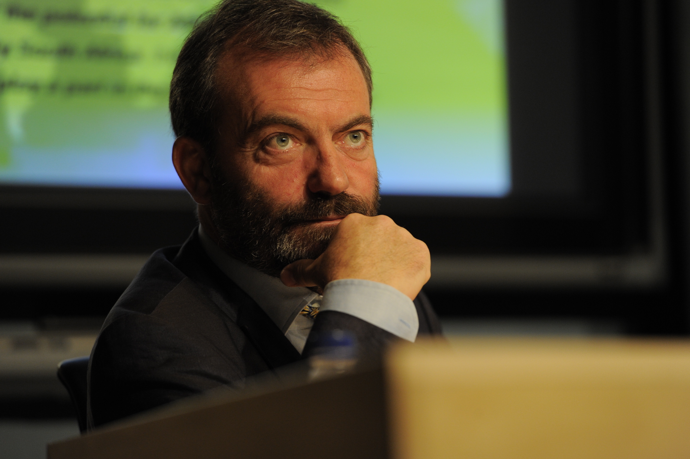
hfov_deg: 10.3
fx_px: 3831
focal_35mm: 200
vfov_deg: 6.9
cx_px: 345
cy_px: 230
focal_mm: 200
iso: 2000
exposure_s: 1/200
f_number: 4
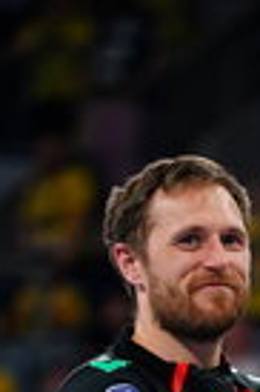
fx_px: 8460
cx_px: 371
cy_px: 813
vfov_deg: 2.6
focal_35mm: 779
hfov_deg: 1.8
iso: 2500
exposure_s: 1/1600
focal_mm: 178
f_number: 2.8
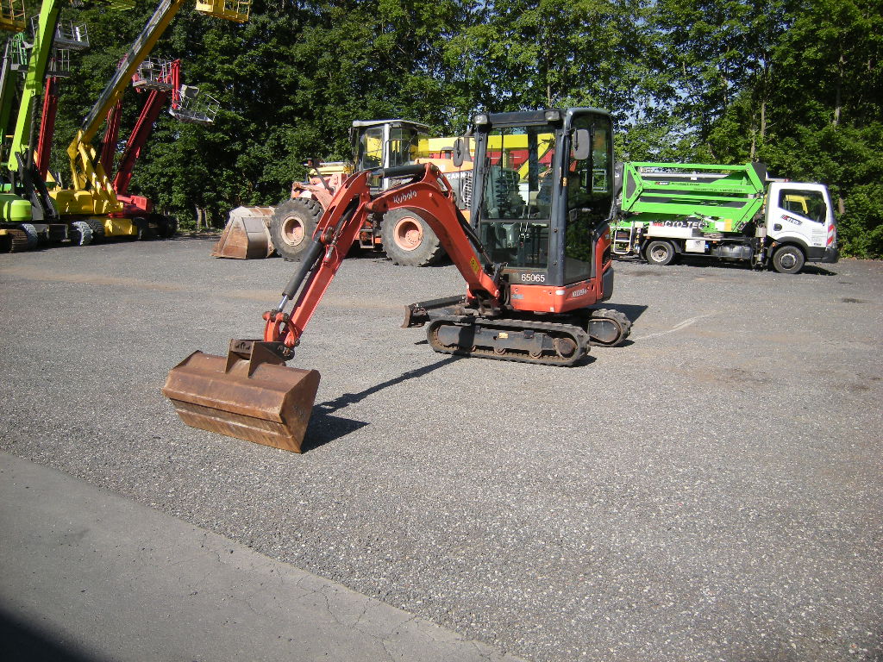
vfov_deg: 49.7
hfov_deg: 63.4
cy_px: 331
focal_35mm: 28
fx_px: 714
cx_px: 442
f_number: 5.6
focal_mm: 4.7
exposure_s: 1/210
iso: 64
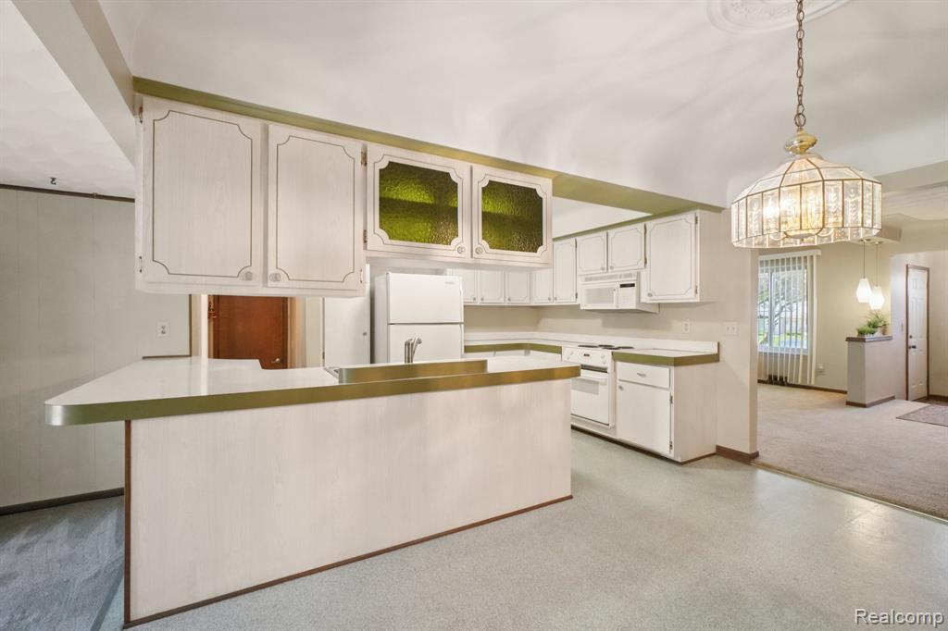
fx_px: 395
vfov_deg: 77.3
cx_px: 474
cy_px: 316
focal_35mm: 15
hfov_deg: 100.4
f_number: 8
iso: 2000
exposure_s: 1/30
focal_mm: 10
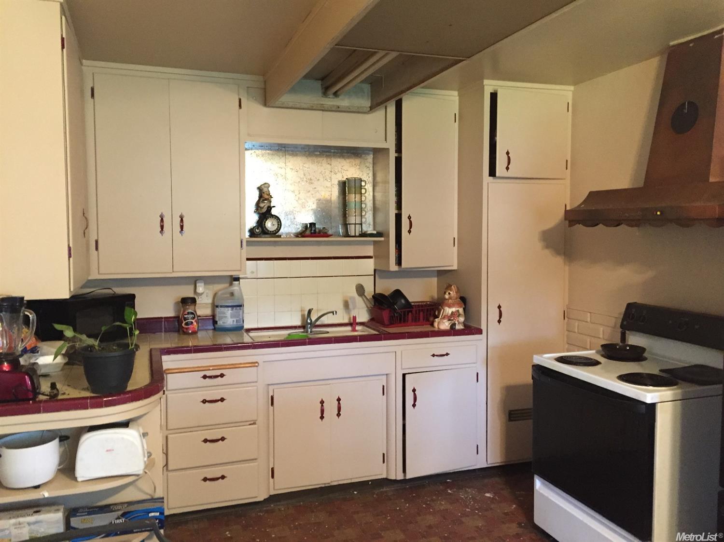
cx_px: 362
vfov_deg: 48.2
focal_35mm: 29
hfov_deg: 61.7
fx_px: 606
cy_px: 271
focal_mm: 4.15
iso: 250
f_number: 2.2
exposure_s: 1/15
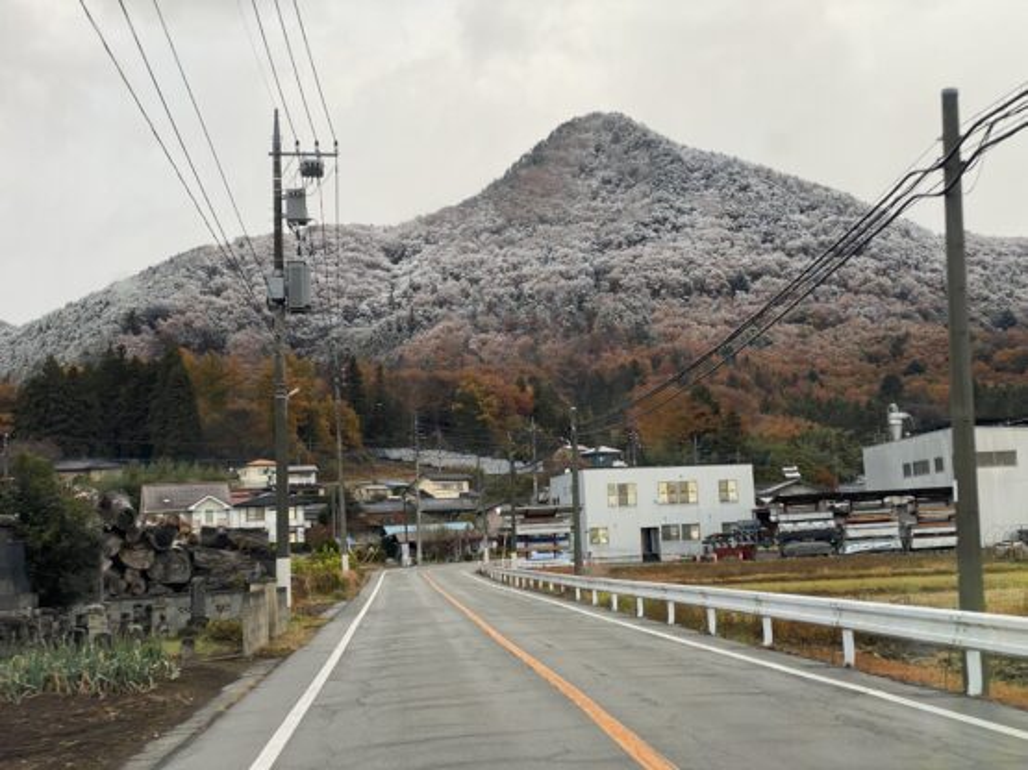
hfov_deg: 36.8
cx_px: 514
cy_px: 385
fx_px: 1544
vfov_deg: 28.0
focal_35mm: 52
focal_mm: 6
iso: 25
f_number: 2
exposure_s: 1/122
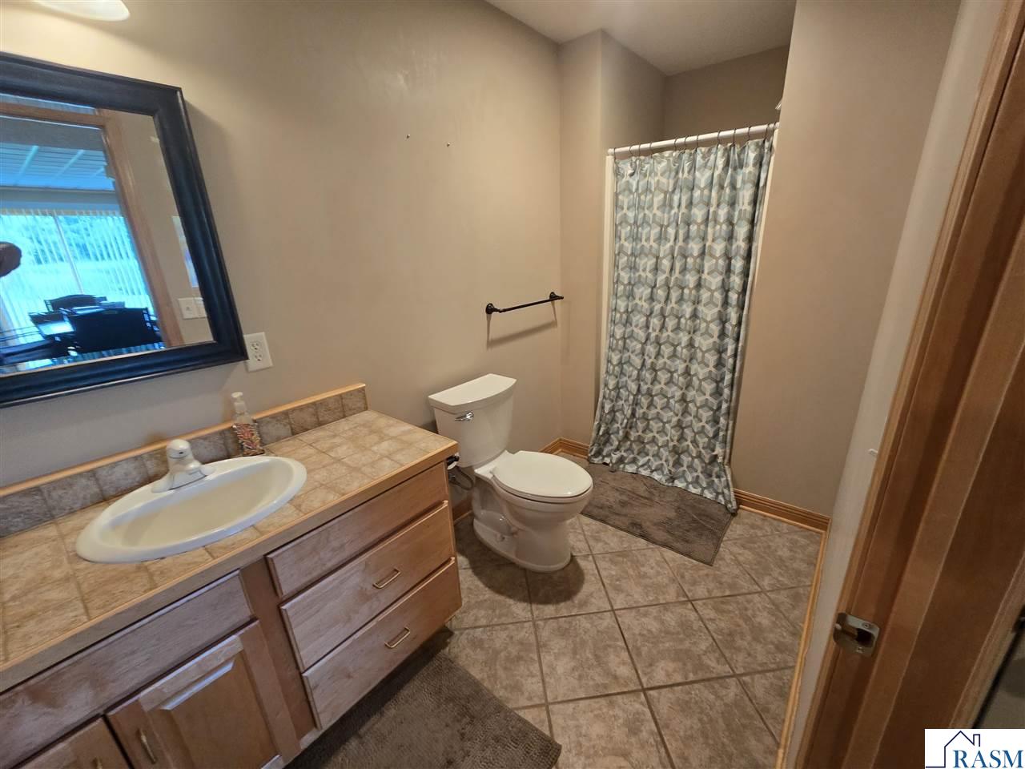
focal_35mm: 13
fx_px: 385
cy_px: 384
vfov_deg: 89.9
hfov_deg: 106.2
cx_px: 512
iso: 160
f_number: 2.2
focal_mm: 2.2
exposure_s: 1/60
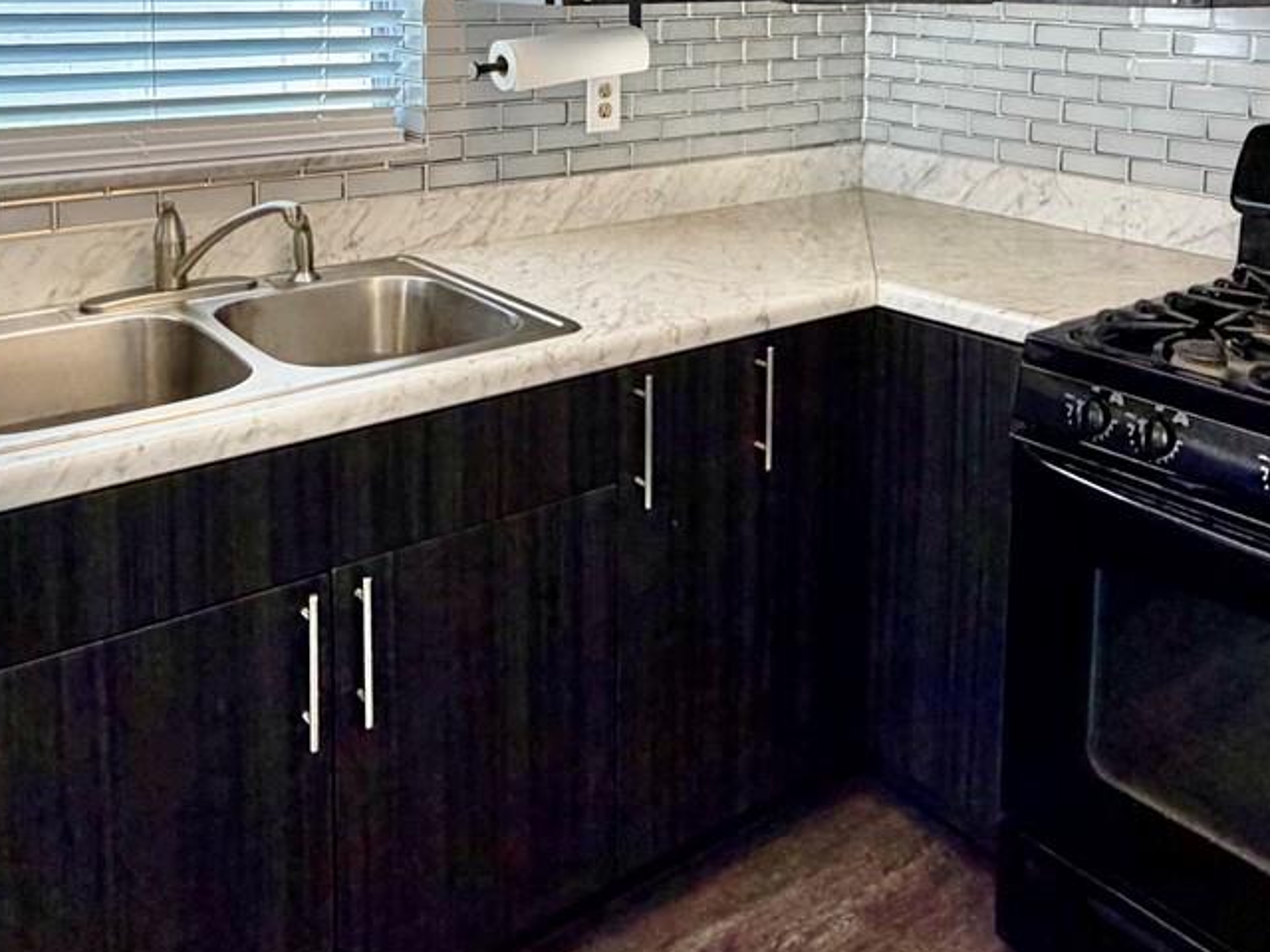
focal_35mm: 35
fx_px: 1284
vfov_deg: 37.9
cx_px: 675
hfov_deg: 52.6
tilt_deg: -7.4
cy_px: 91
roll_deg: -0.6
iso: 250
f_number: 2.2
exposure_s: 1/120
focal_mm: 2.22
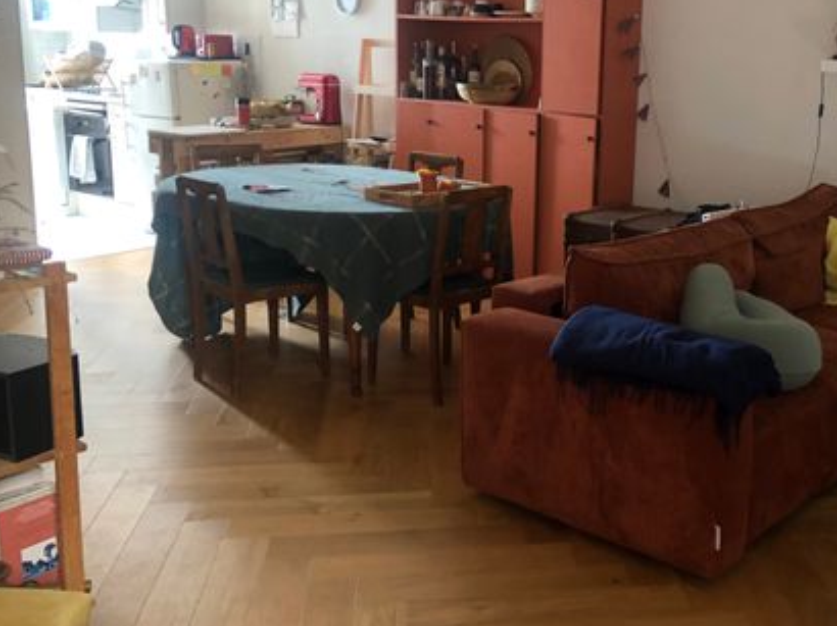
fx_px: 991
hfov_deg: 44.6
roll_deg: -1.3
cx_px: 600
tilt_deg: -9.9
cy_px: 253
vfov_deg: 35.0
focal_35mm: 41
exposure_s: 1/30
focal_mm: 3.99
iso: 500
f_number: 1.8
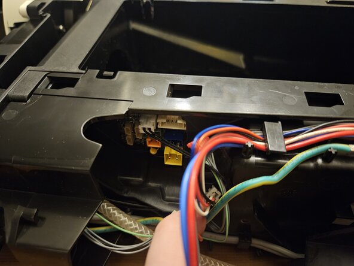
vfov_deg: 58.9
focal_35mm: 23
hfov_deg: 73.9
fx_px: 235
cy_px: 133
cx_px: 177
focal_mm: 5.4
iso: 1000
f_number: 1.8
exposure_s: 1/24
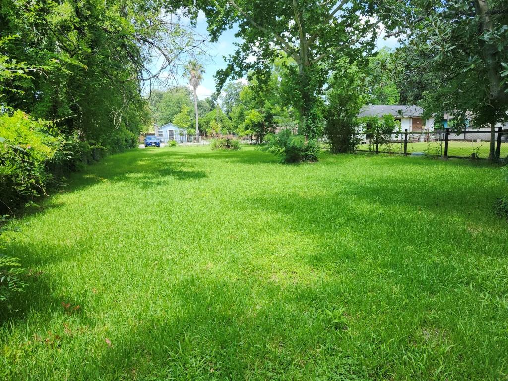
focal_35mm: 23
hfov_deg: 73.9
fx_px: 338
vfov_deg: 58.9
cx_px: 254
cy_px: 190
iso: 25
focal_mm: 5.54
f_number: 1.8
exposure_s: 1/494
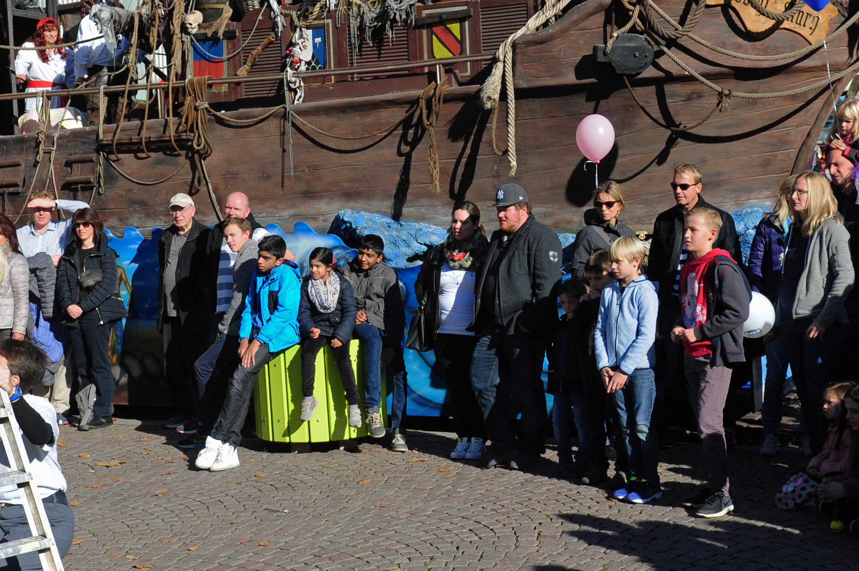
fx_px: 1454
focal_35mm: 61
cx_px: 386
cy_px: 190
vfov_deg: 22.1
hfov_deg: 32.9
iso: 1250
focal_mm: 31
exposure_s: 1/6400
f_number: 5.6
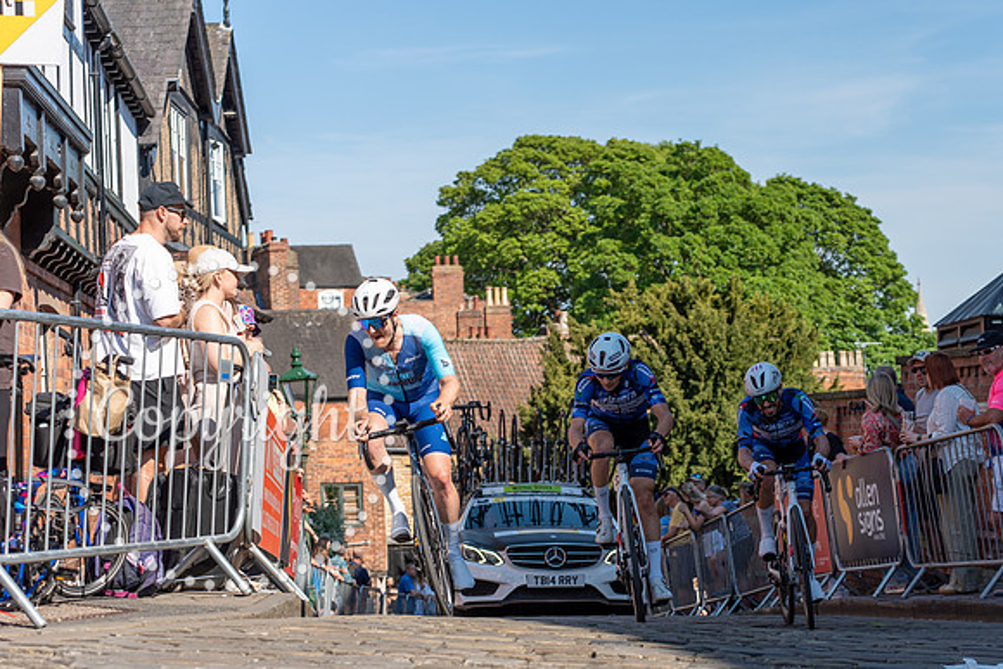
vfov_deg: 19.0
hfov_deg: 28.1
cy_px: 427
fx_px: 1991
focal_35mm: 71
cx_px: 640
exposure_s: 1/1000
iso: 100
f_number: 3.5
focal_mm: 56
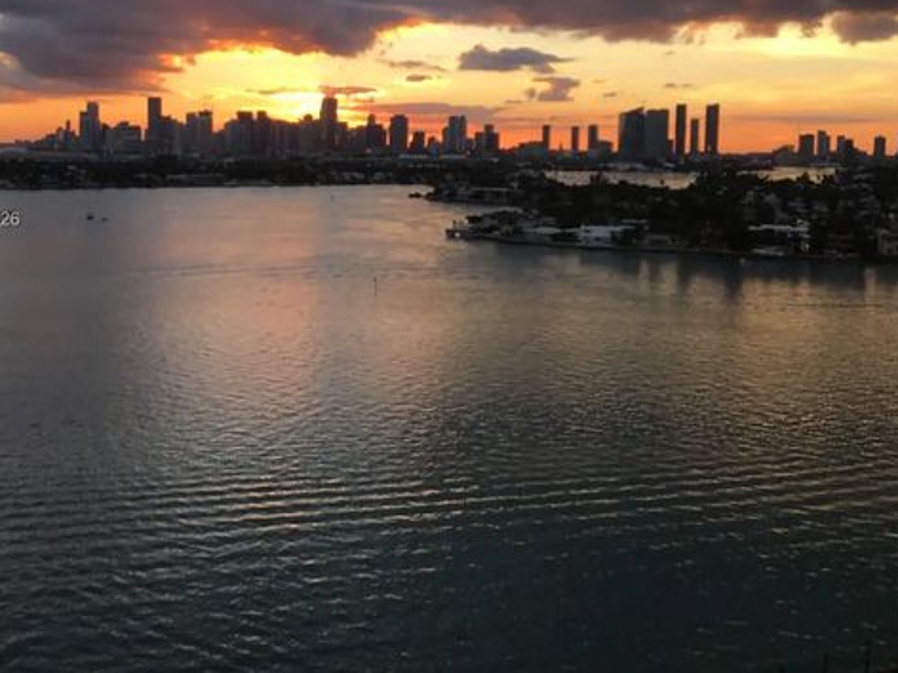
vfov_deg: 34.0
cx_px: 392
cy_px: 221
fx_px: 1090
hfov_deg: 44.7
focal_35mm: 42
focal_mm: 3.3
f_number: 2.4
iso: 25
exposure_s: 1/254
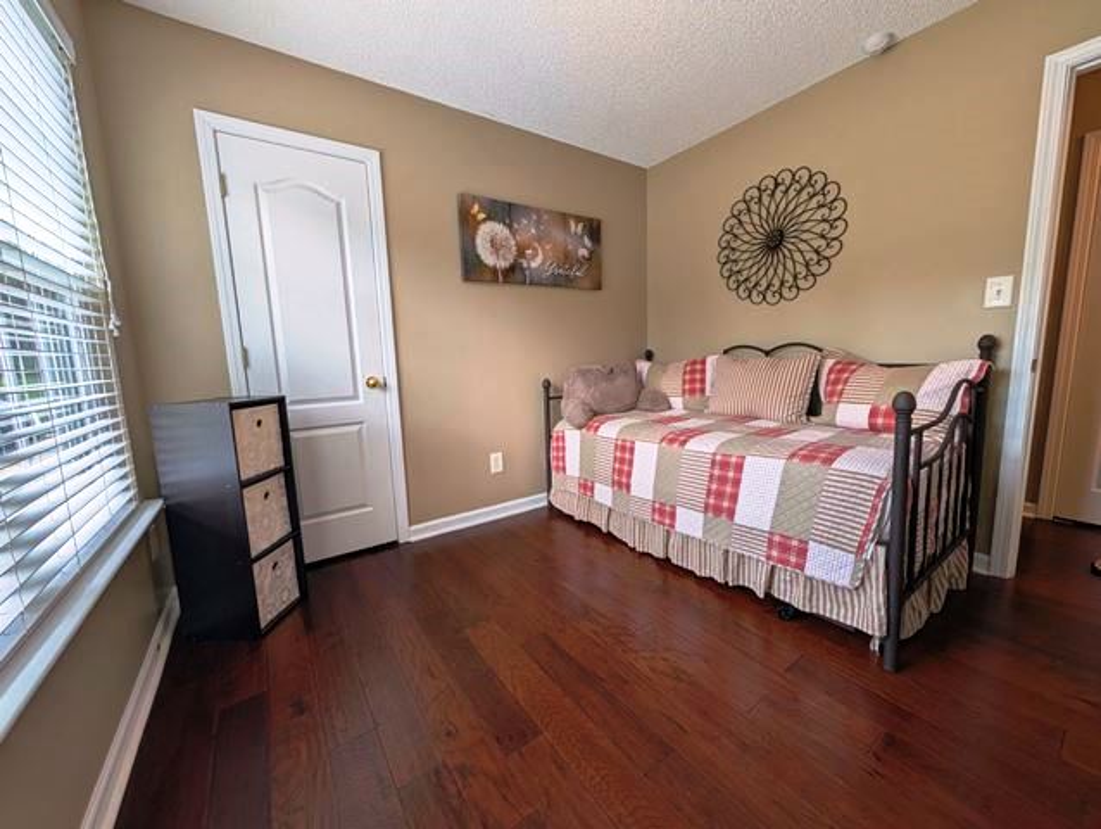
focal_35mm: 12
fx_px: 382
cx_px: 550
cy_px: 414
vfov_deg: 94.6
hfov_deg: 110.5
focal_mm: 2.02
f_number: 1.7
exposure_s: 1/152
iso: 52
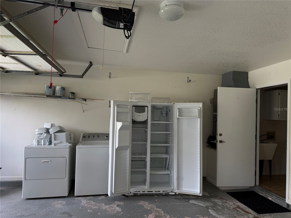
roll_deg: -0.7
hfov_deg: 71.6
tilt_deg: +2.0
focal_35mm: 24
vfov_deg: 56.8
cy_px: 109
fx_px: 202
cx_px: 146
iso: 80
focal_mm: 6.76
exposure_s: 1/307
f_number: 1.78
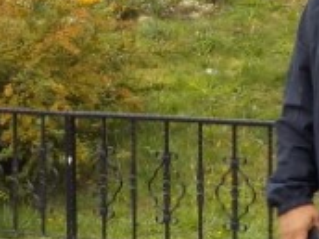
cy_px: 54
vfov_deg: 8.5
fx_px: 1603
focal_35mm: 174
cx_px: 167
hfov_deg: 11.4
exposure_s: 1/320
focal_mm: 4.1
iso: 125
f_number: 3.3
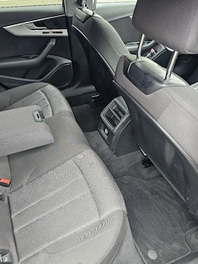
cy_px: 133
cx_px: 85
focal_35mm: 29
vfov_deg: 61.6
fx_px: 221
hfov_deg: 48.1
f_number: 1.7
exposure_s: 1/120
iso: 640
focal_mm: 6.3
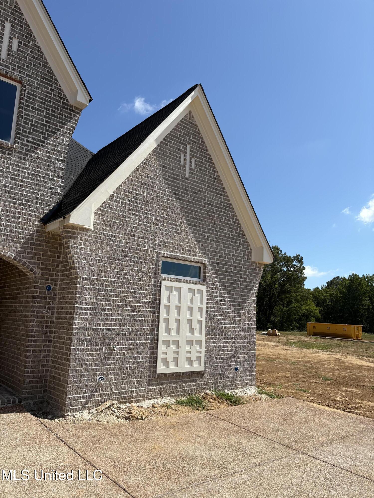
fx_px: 375
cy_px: 249
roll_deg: -2.1
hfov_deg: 53.1
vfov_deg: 67.3
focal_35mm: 26
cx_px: 187
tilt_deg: +11.0
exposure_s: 1/4329
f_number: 1.6
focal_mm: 5.96
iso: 50
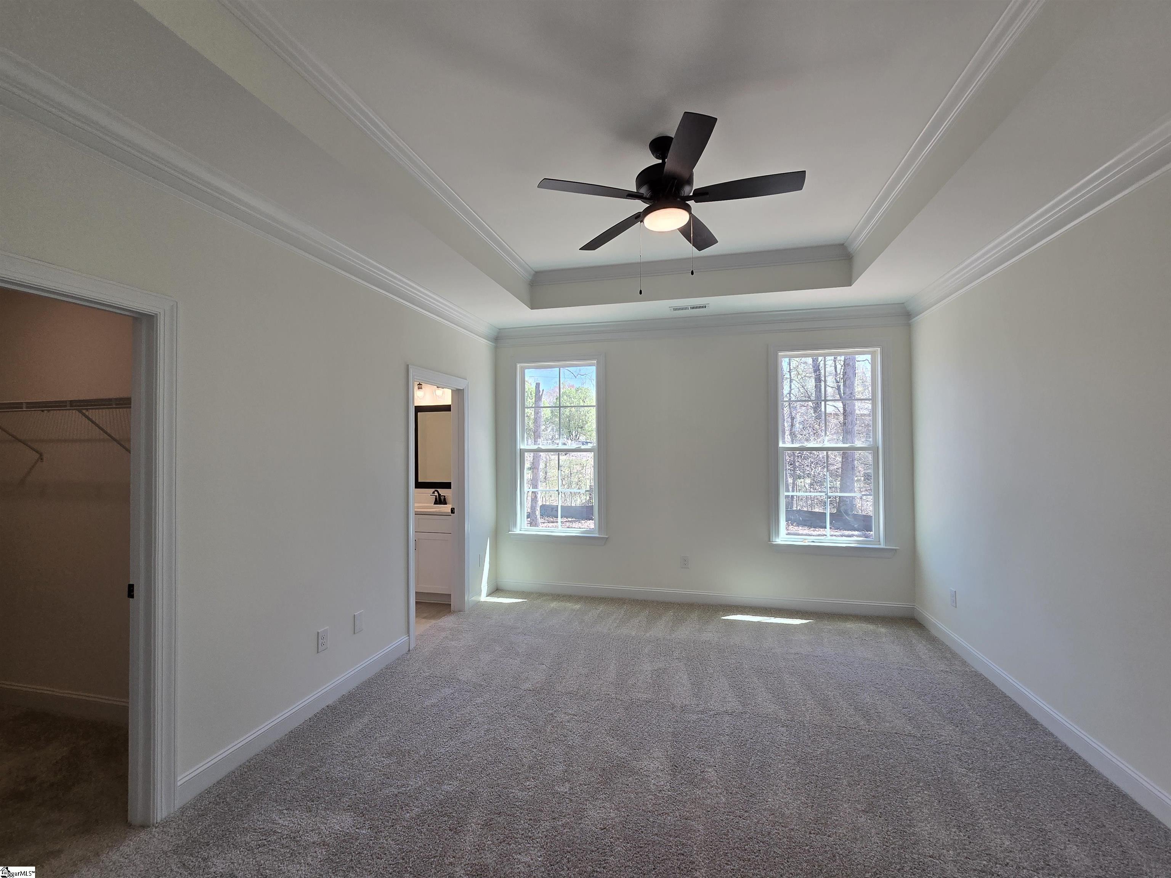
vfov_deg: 89.9
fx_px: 440
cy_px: 439
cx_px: 586
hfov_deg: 106.2
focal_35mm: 13
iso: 50
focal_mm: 2.2
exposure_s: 1/120
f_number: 2.2
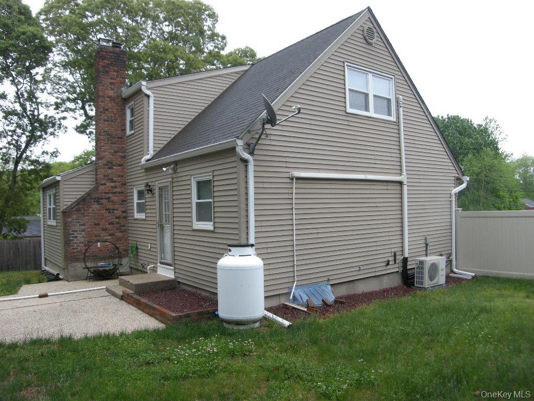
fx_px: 617
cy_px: 200
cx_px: 267
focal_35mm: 40
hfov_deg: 46.8
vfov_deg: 36.0
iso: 64
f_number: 3.6
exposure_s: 1/105
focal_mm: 8.5
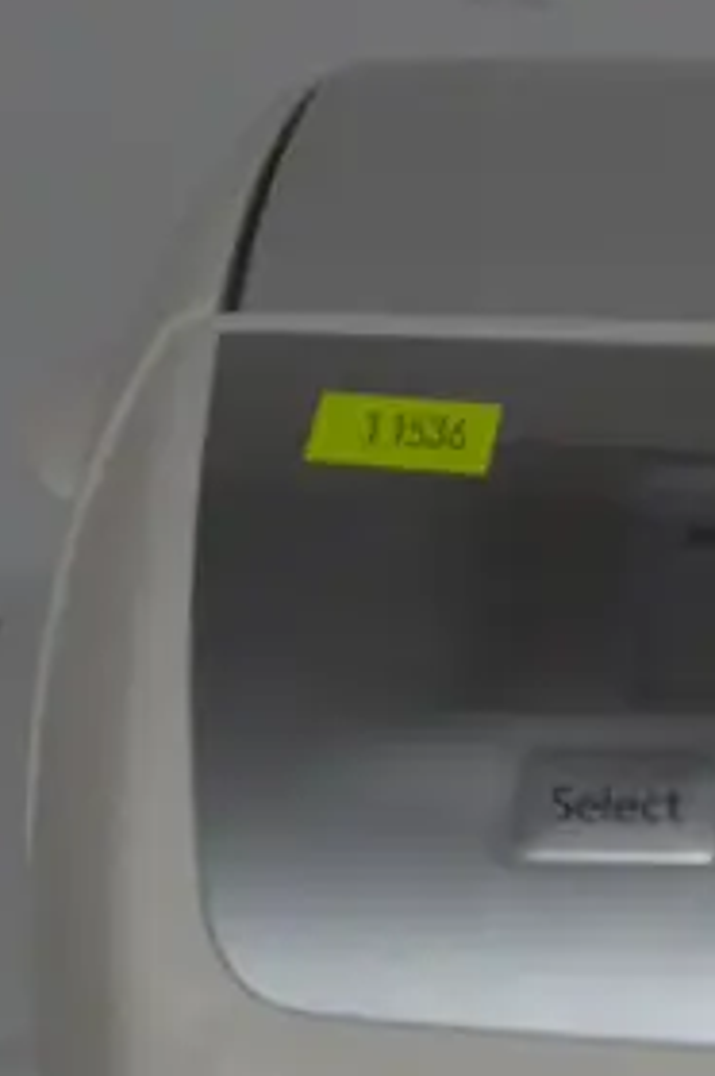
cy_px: 1218
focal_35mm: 160
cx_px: 1219
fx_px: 4778
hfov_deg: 8.3
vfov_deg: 12.6
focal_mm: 21
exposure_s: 1/60
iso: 1250
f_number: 7.1
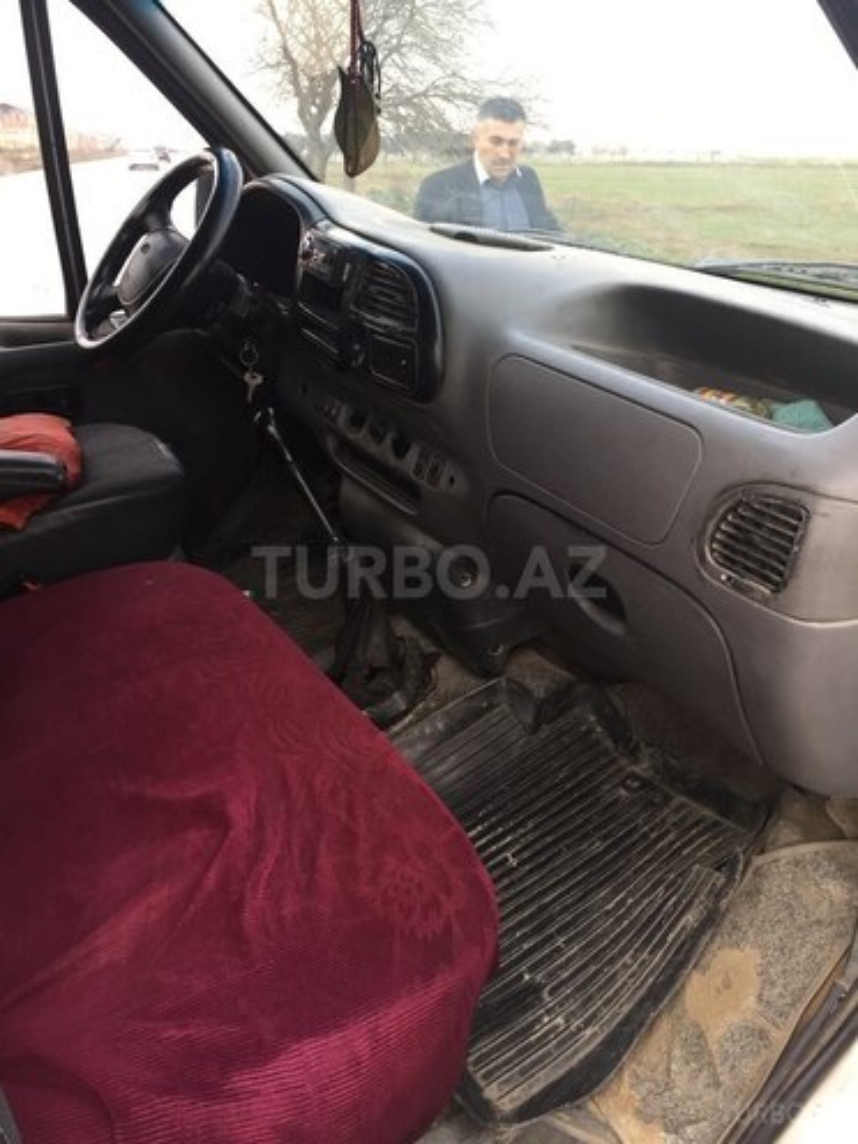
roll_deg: +0.0
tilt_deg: -23.4
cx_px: 429
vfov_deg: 61.7
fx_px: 958
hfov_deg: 48.2
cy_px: 572
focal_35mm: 29
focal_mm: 4.15
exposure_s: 1/103
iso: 32
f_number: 2.2
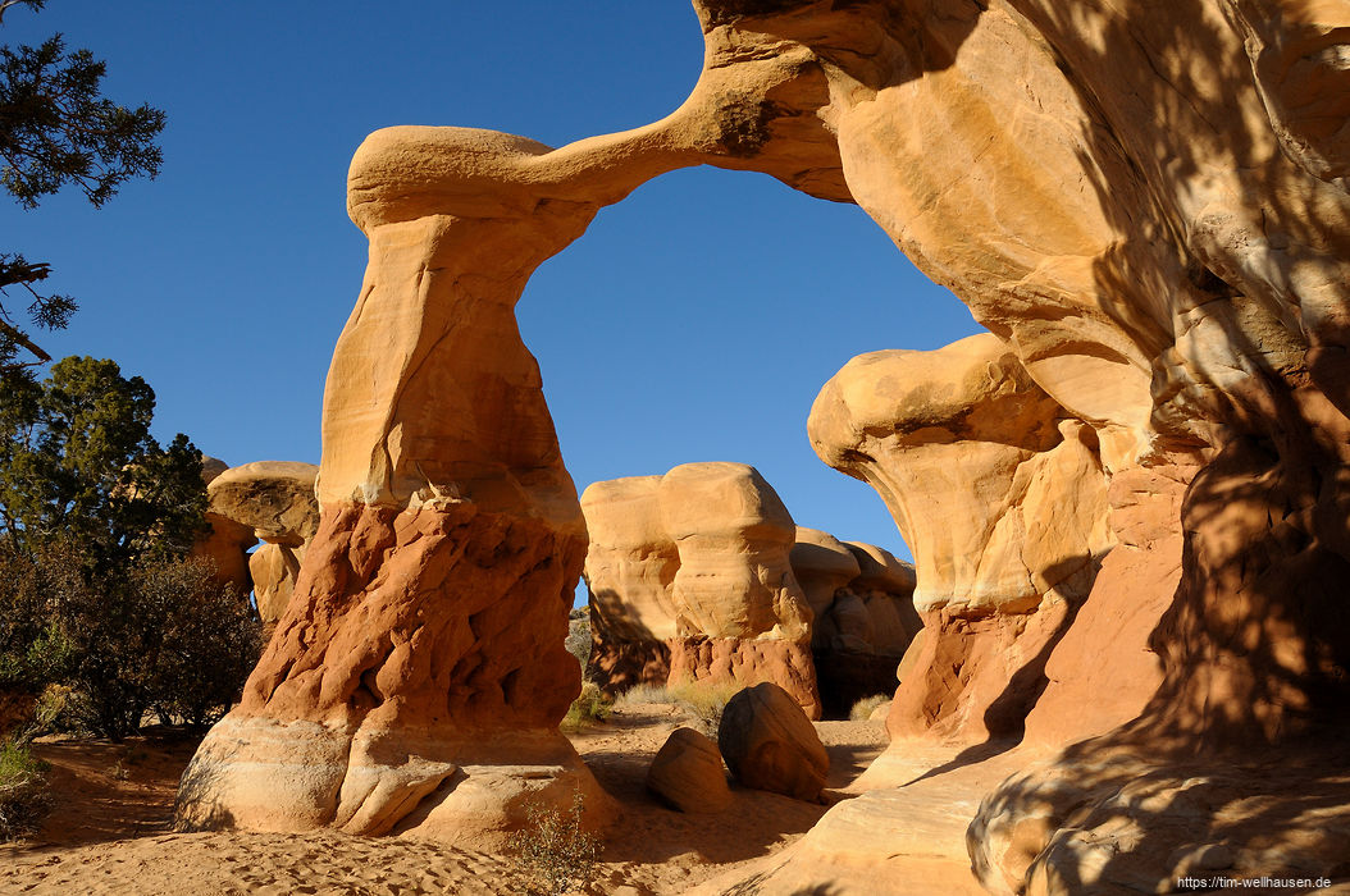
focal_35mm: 30
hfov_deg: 62.0
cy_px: 448
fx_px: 1124
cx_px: 675
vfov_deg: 43.5
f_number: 11
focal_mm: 20
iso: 200
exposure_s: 1/320
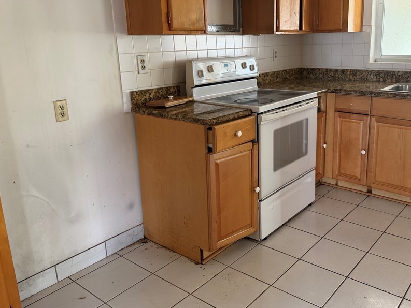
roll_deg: +1.0
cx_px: 257
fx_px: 368
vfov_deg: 45.3
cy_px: 128
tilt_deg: -12.5
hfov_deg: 57.6
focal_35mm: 31
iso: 200
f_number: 1.78
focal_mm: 6.76
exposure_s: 1/73
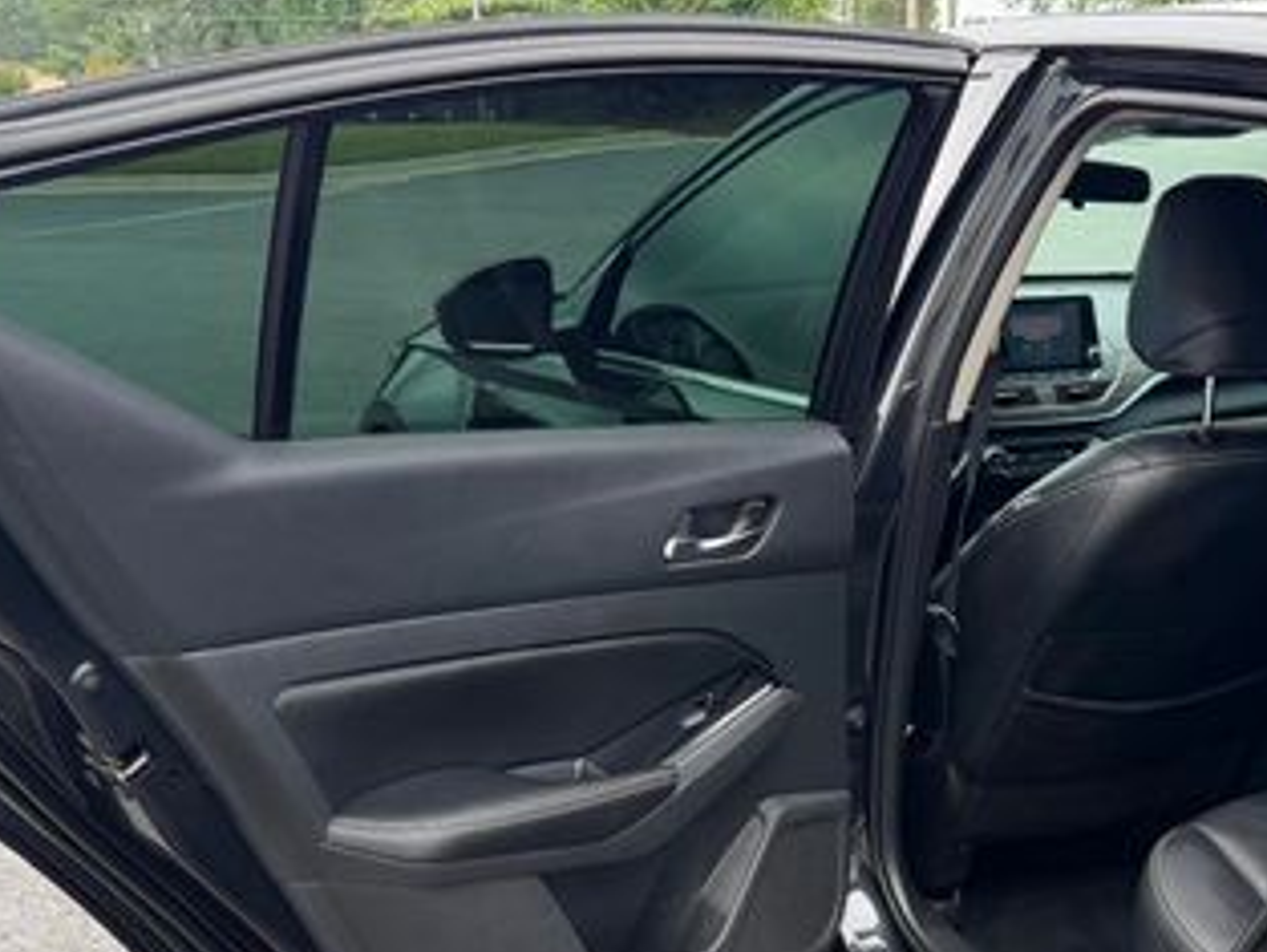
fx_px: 1794
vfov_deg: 29.3
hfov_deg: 38.4
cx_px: 862
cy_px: 693
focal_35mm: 49
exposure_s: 1/252
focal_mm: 6.76
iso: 80
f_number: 1.78
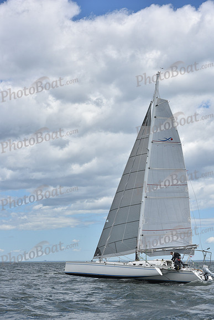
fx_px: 695
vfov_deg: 26.0
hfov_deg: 17.5
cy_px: 160
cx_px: 107
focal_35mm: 78
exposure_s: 1/1600
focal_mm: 78
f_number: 8
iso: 320
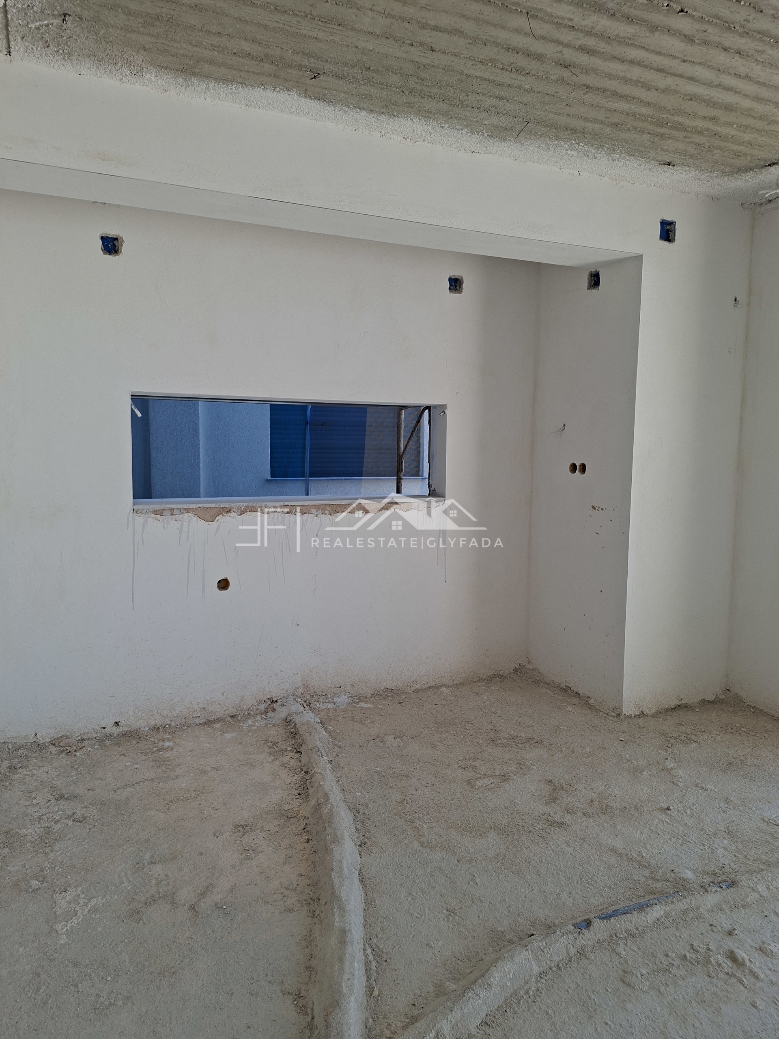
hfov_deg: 58.9
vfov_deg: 73.9
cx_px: 390
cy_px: 520
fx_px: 690
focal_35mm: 23
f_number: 1.8
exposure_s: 1/114
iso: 50
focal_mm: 5.54
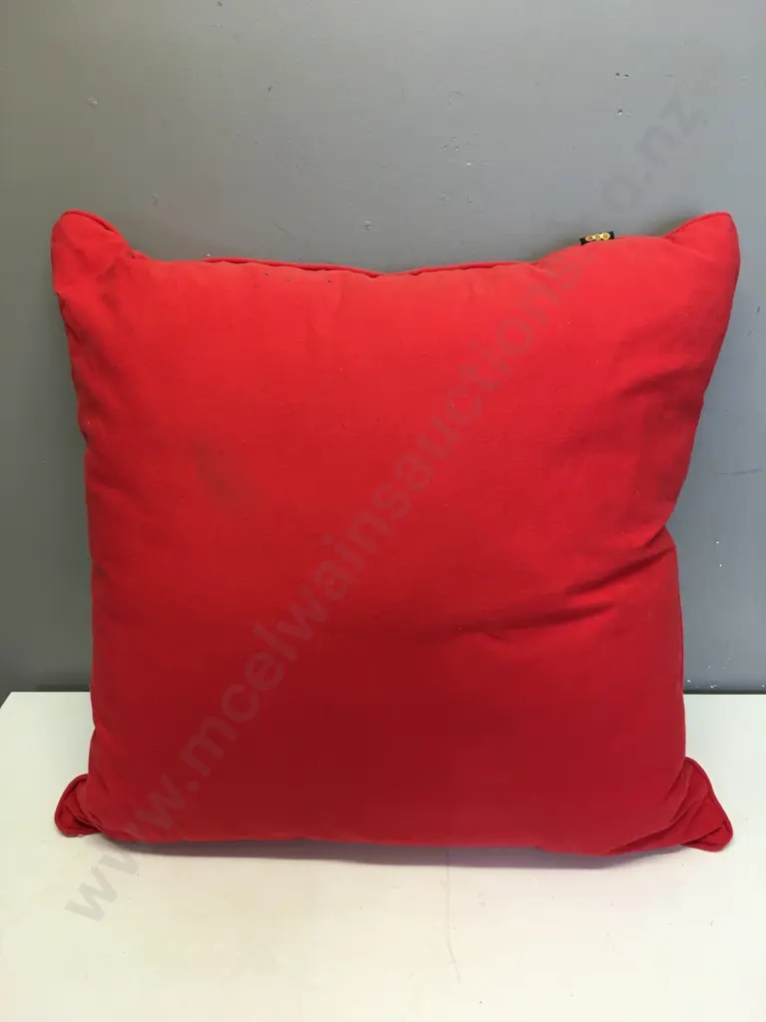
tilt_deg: -23.2
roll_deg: -0.4
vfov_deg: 61.7
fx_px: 856
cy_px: 511
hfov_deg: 48.2
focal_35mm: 29
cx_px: 383
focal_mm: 4.15
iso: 50
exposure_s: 1/33
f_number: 2.2
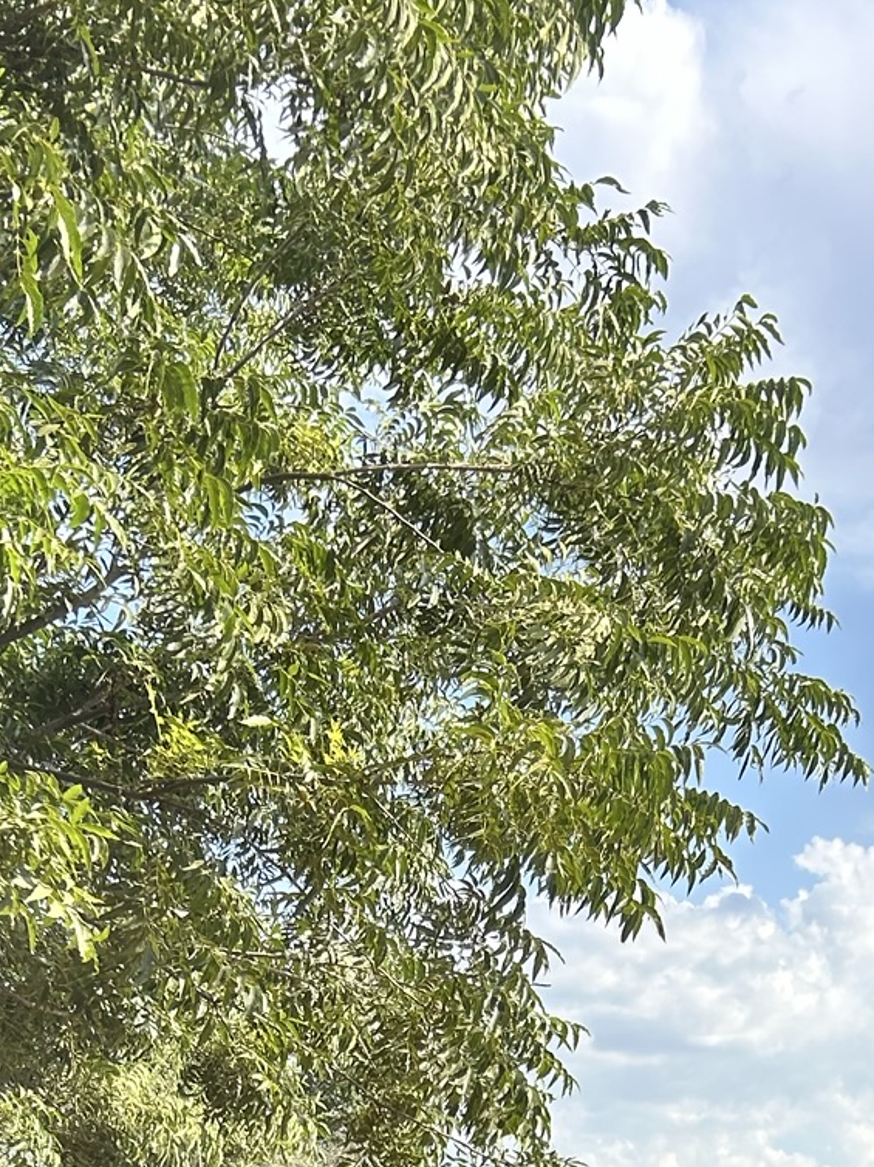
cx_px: 520
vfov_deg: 24.6
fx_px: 2324
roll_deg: -2.3
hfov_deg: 21.3
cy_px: 1504
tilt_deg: -1.2
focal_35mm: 69
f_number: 1.5
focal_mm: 5.7
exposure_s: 1/1751
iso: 50
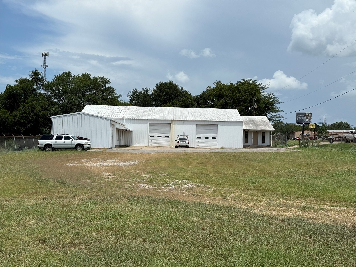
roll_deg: -3.1
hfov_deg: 39.7
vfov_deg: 30.3
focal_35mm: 48
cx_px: 178
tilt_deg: +1.3
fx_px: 494
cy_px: 134
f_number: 1.78
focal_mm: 6.76
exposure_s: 1/9901
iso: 64
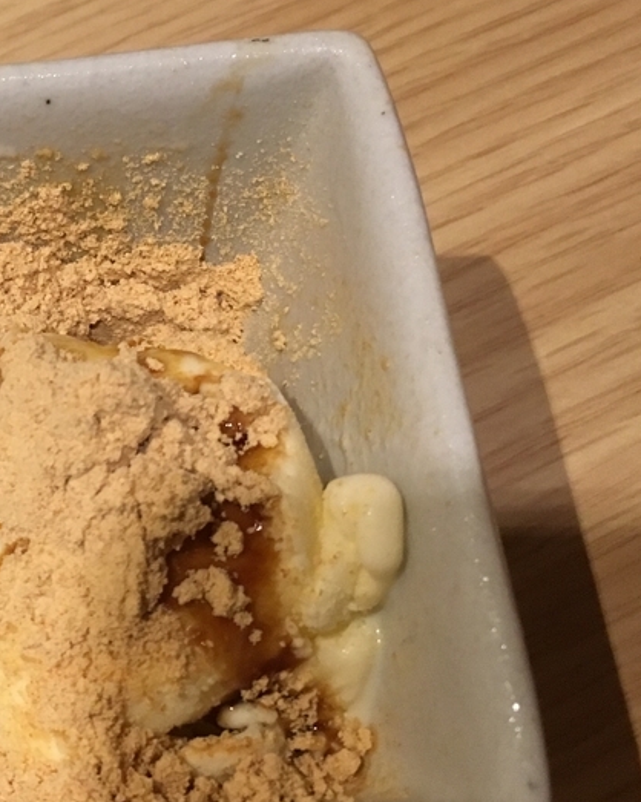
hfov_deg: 22.1
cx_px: -71
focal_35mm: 65
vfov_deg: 29.1
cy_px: 327
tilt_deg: -61.1
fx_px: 1542
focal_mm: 4.15
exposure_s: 1/30
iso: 125
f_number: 2.2
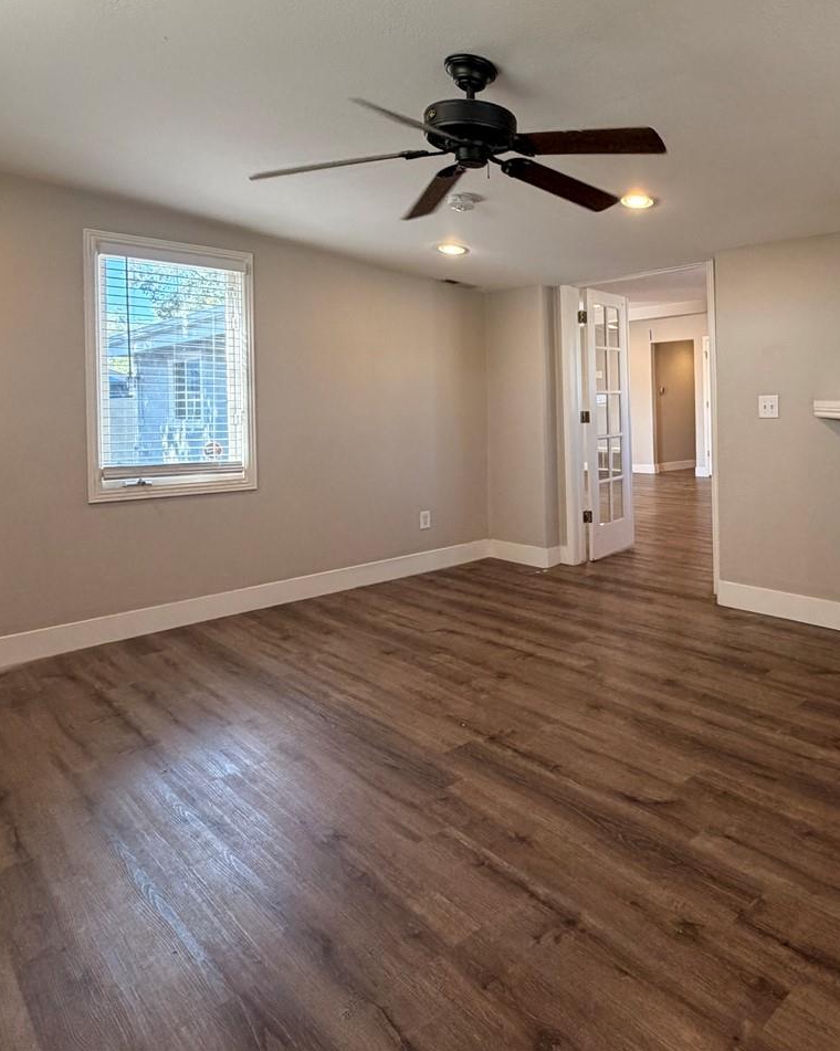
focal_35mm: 23
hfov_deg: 57.2
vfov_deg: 71.7
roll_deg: +1.1
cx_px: 649
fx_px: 715
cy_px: 408
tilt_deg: -0.2
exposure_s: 1/120
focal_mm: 2.22
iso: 250
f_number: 2.2
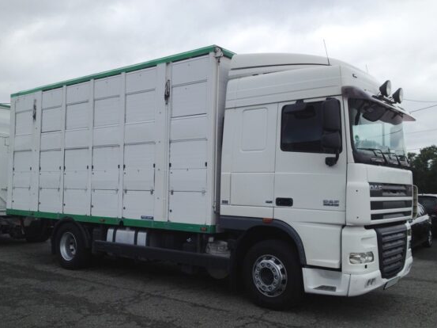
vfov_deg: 37.7
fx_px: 479
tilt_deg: -0.6
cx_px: 209
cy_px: 177
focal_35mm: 38
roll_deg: -1.6
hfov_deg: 49.0
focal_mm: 4.28
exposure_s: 1/1783
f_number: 2.4
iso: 50
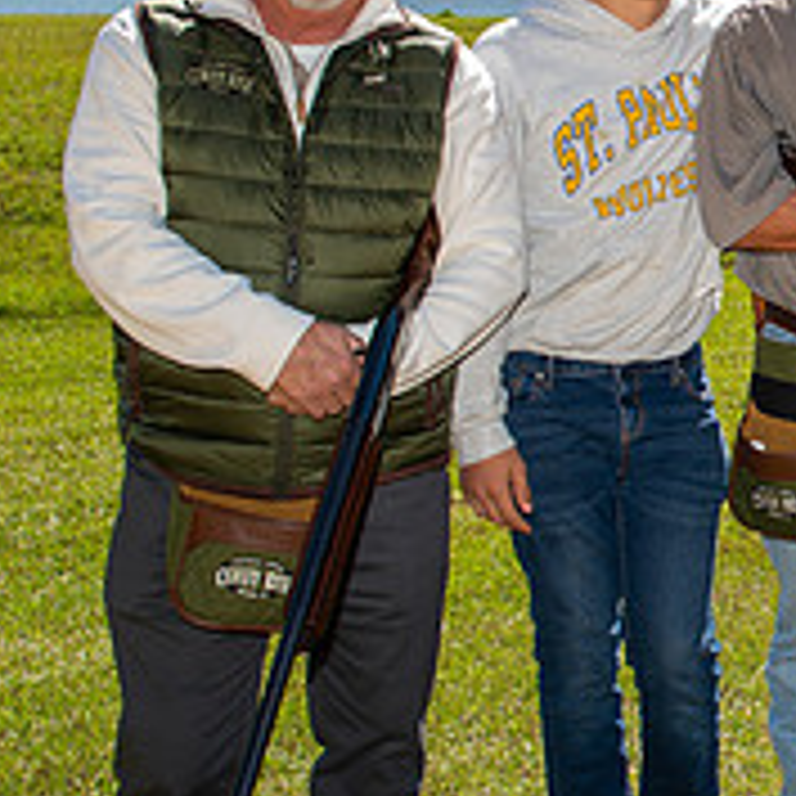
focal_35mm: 78
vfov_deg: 22.2
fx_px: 2029
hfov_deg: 20.0
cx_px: 1093
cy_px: 310
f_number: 6.3
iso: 125
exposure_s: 1/160
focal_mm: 28
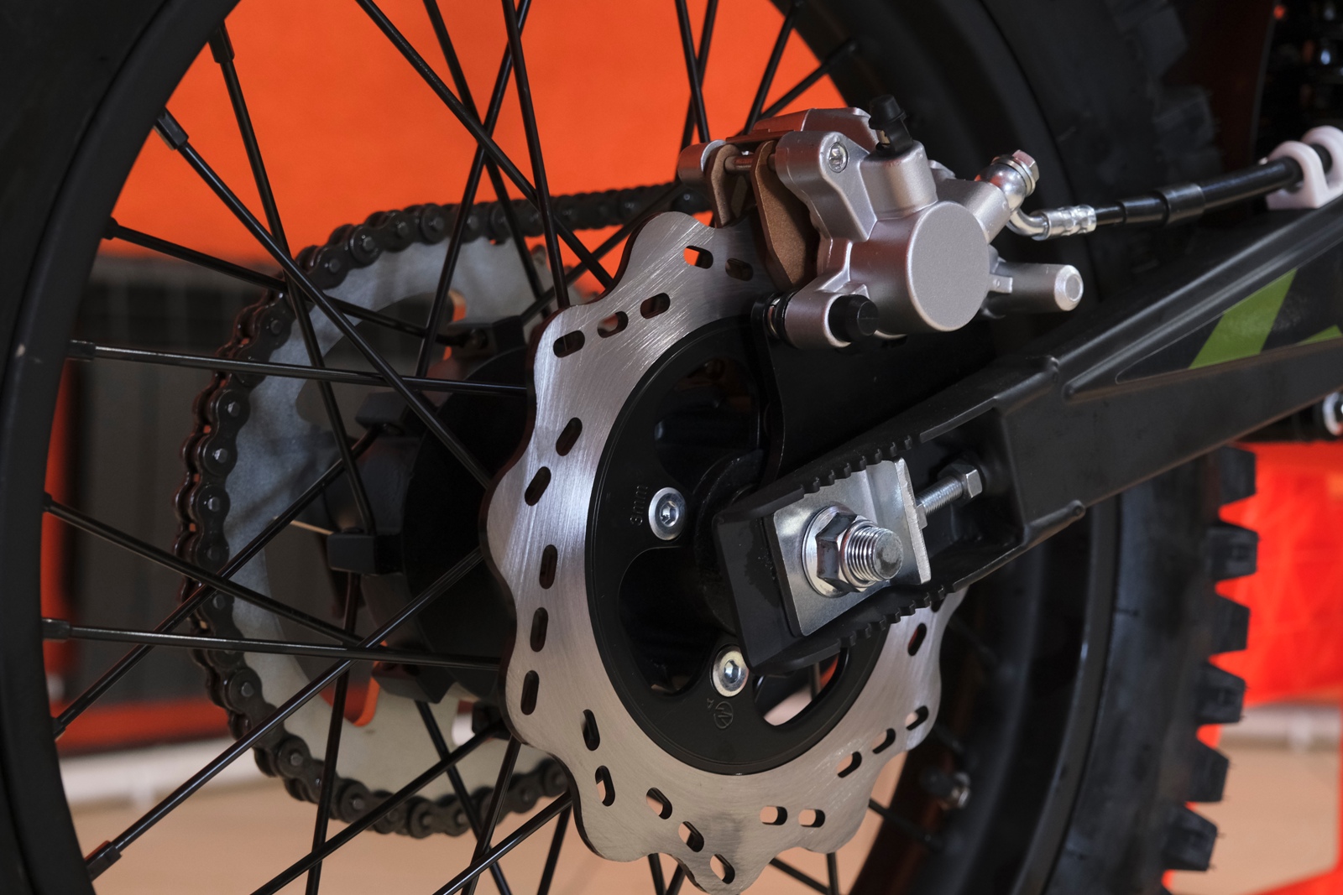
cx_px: 672
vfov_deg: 25.1
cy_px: 448
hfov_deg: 36.9
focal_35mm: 54
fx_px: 2015
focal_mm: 35.8
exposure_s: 1/100
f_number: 4
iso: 1600
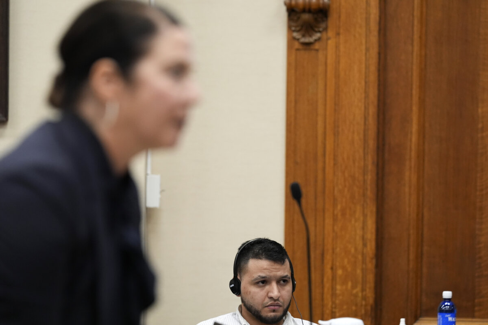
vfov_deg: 6.9
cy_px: 162
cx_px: 244
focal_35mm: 200
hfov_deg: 10.3
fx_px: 2711
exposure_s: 1/250
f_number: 4.5
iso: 3200
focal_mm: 200
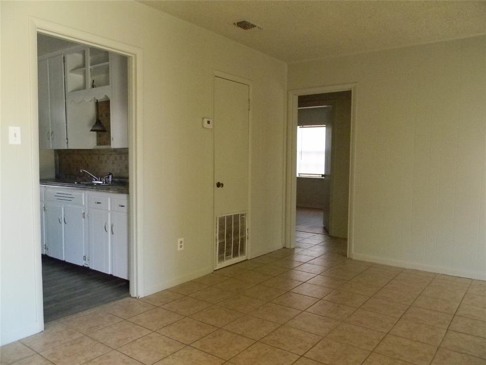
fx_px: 393
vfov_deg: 49.7
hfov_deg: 63.4
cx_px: 243
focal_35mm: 28
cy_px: 182
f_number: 3.5
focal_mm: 5
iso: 200
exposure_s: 1/21.2
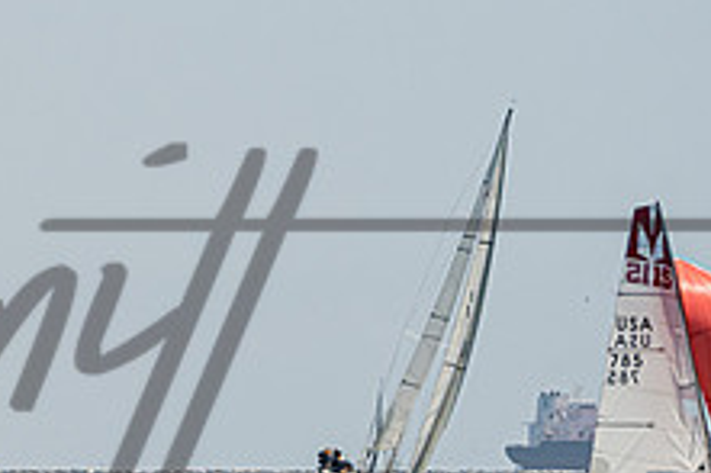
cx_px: -476
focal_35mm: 453
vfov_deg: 3.0
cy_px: 324
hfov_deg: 4.5
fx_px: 8940
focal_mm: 125
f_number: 8
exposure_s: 1/3200
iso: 400
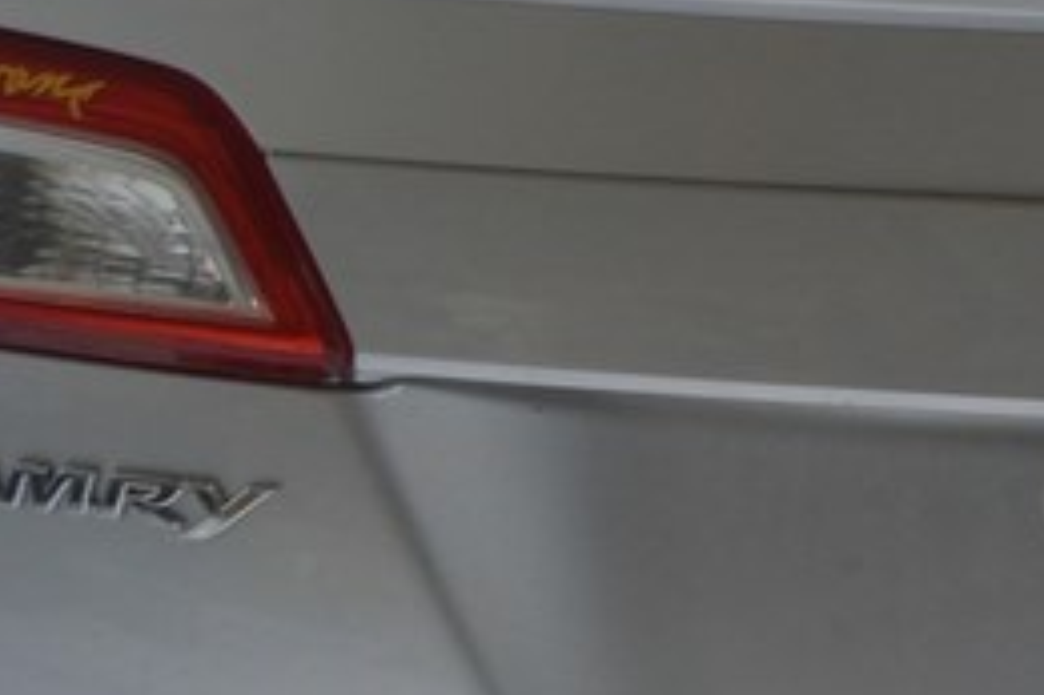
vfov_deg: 9.9
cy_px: -110
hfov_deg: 14.4
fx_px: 3941
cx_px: 1409
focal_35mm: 136
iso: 400
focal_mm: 23
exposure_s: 1/20
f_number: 5.6
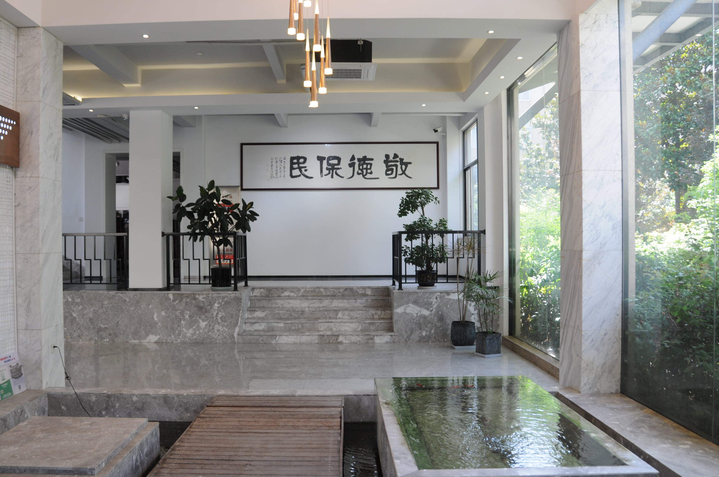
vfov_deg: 42.2
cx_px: 329
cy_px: 240
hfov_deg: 60.3
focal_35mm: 31
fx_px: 618
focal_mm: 18
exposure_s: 1/60
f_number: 4
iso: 200
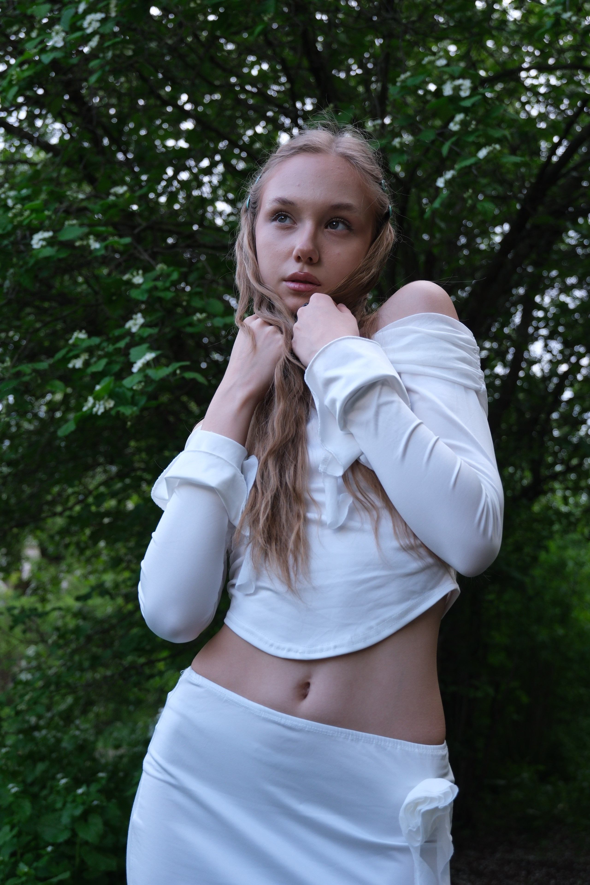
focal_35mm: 50
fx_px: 1229
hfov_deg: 27.0
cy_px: 442
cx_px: 295
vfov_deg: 39.6
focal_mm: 33.3
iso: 400
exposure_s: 1/180
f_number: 3.8
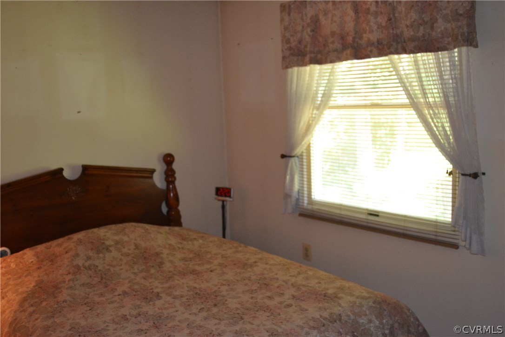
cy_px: 168
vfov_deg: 38.4
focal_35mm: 34
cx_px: 252
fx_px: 484
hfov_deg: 55.1
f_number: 3.8
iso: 1800
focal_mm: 23
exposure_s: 1/60
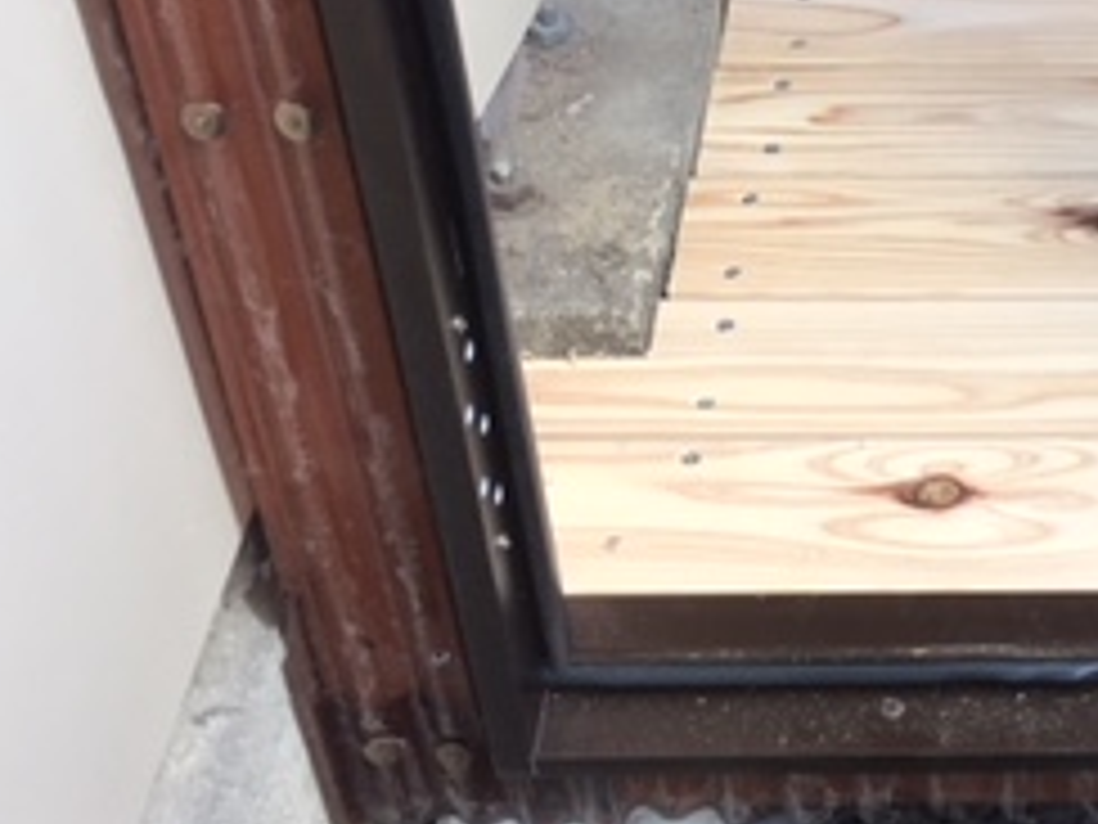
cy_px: -9
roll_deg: -1.7
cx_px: 1116
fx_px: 2411
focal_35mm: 76
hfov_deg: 24.4
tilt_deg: -37.7
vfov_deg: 18.8
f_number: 2.2
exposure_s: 1/60
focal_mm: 4.15
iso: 32
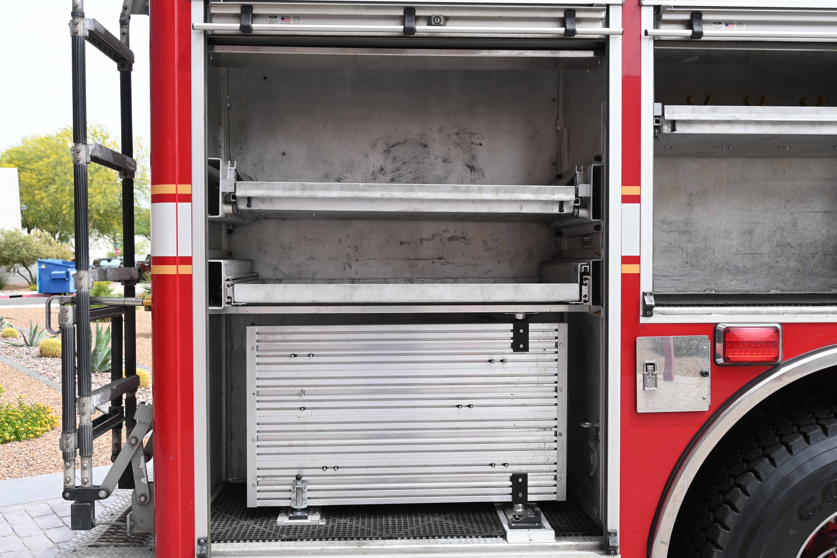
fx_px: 785
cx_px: 418
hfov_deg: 56.1
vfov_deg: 39.1
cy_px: 279
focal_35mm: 34
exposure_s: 1/160
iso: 100
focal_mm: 22.5
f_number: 6.3
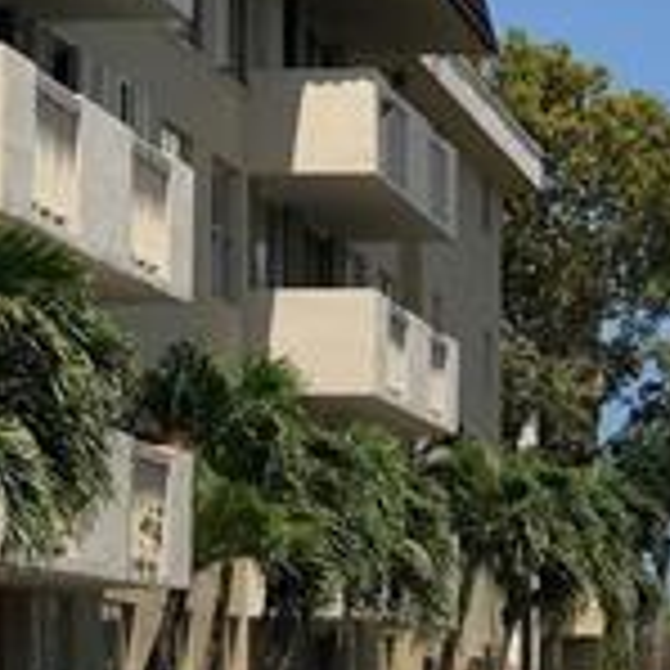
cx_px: 355
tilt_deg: +2.3
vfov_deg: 8.1
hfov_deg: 8.1
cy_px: 441
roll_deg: +0.1
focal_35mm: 216
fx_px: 4730
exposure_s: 1/1212
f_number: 2.8
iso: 20
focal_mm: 6.6
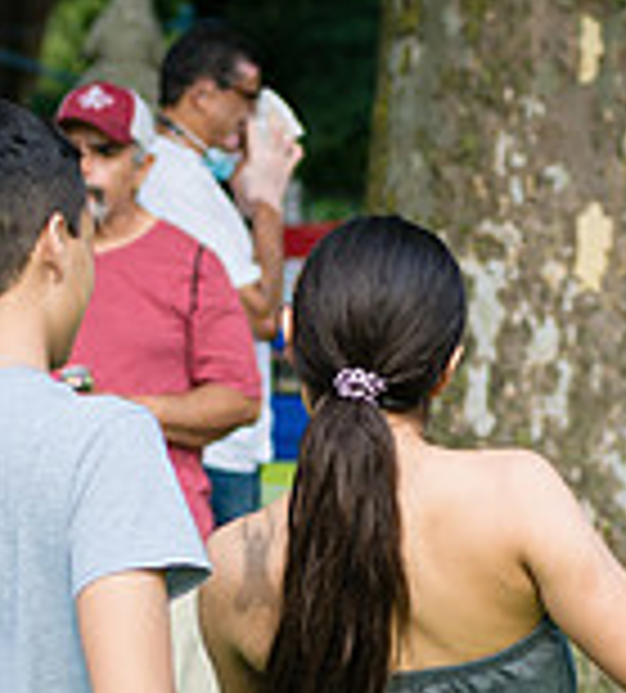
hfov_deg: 5.3
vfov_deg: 5.9
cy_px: 891
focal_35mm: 312
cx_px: 248
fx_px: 6737
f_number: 5
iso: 500
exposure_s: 1/640
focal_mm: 80
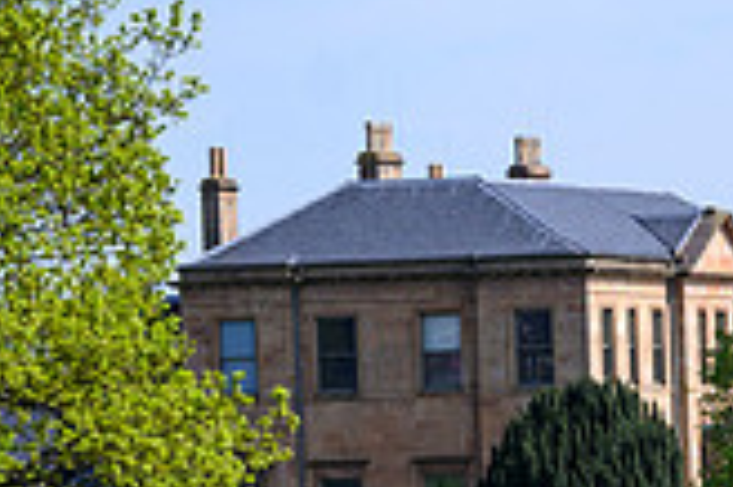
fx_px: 10069
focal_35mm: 495
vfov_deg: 2.8
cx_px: 1292
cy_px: 579
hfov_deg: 4.1
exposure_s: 1/5000
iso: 500
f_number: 4
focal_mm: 140
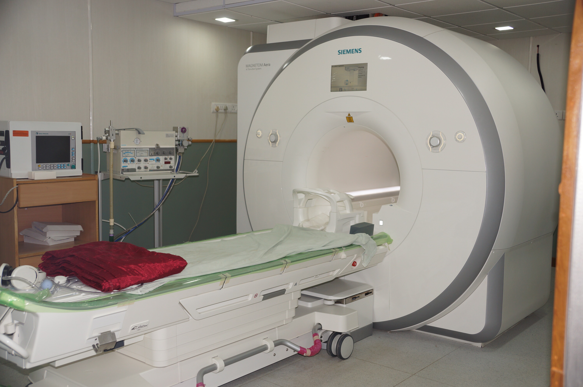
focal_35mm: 39
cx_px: 292
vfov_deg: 34.1
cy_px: 194
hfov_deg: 49.6
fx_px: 631
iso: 125
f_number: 4
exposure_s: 1/60
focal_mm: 26
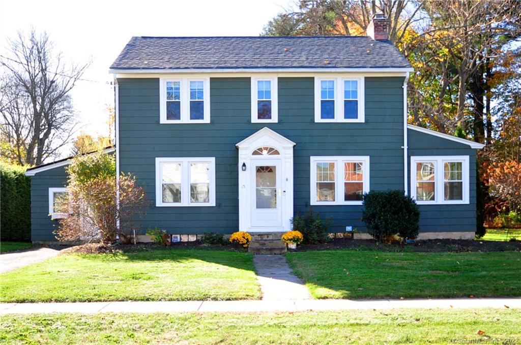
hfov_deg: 62.0
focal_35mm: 30
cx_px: 260
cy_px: 172
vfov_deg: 43.5
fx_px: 433
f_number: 5.6
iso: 400
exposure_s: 1/200
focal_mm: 20
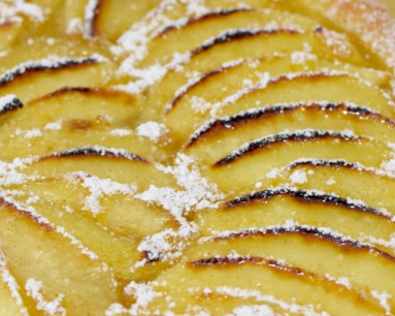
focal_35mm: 154
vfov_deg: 10.0
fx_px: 1805
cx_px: -31
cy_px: 258
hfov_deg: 12.3
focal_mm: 35
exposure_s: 1/80
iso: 500
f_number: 4.5
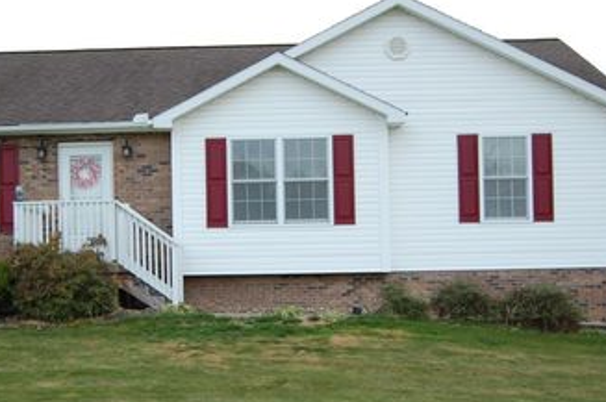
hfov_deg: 36.1
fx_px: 924
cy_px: 265
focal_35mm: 55
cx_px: 234
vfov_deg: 24.4
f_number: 4
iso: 400
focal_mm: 24
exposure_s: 1/50
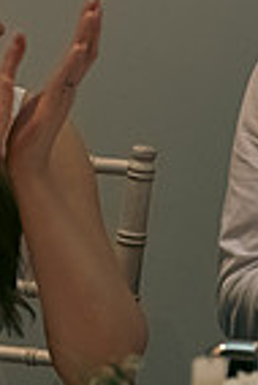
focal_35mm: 237
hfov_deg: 5.8
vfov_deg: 8.7
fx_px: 2541
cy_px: 85
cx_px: 285
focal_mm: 58
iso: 2000
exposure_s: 1/160
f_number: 3.5
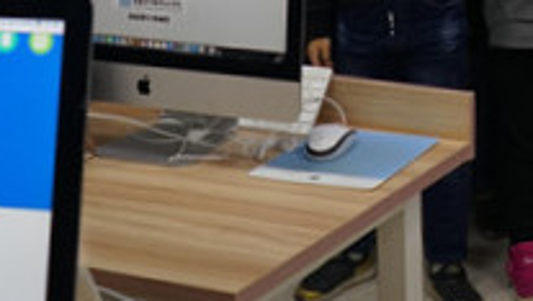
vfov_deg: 11.2
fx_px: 1429
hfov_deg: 20.3
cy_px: -252
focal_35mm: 101
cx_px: 572
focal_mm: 30
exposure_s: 1/160
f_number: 4
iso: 800
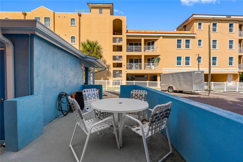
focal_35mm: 16
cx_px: 122
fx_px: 108
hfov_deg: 96.7
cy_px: 81
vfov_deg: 73.7
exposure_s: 1/2500
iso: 1600
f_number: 11
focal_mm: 16
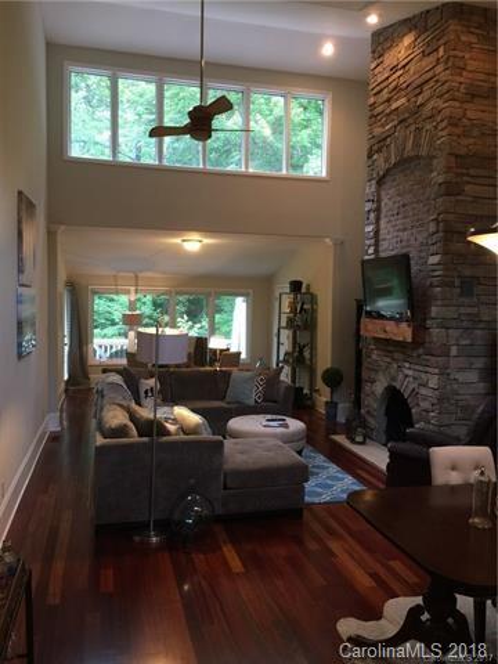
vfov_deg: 61.7
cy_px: 332
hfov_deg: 48.2
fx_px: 556
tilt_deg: -1.8
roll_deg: -1.4
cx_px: 249
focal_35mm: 29
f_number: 2.2
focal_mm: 4.15
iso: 50
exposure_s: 1/15
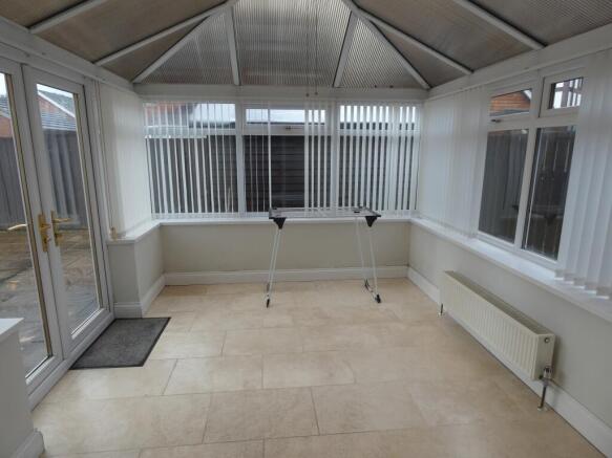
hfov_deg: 81.8
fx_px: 354
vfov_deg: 66.0
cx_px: 306
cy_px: 229
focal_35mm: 20
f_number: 2.8
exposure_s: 1/60
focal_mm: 3.6
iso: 80
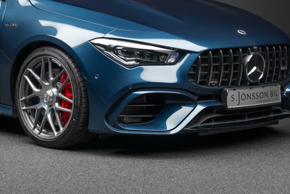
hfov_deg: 15.6
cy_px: 14
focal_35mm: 130
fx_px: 1048
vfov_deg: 10.5
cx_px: 52
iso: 2500
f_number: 7.1
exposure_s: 1/100
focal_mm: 67
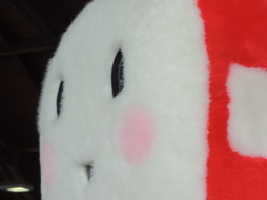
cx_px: 304
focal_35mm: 104
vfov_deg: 14.1
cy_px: 156
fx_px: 801
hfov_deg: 18.1
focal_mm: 5.8
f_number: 3.2
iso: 80
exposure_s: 1/160
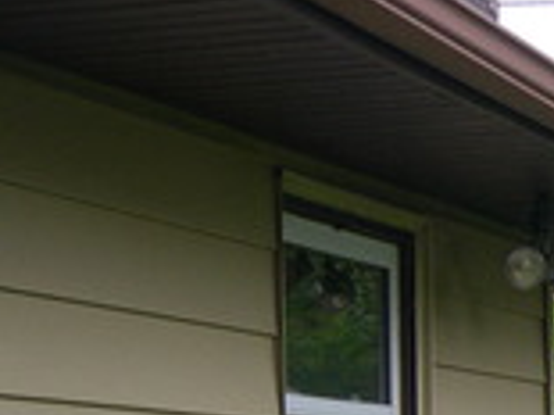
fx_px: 2511
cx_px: 969
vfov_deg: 9.3
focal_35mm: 157
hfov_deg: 11.7
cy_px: 479
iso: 100
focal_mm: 8
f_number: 2.8
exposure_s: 1/257
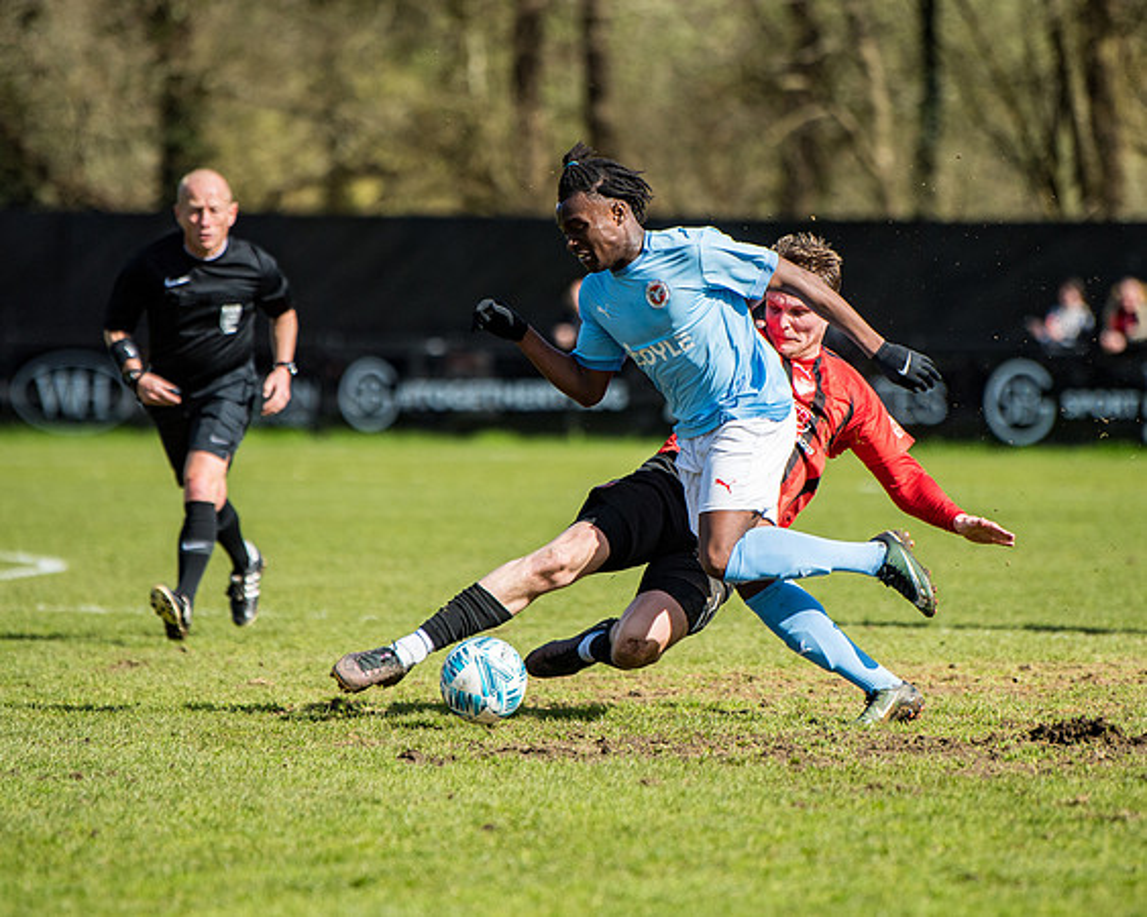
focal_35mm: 300
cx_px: 676
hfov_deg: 6.5
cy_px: 456
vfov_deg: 5.2
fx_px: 10174
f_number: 3.2
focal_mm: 200
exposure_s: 1/8000
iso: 400
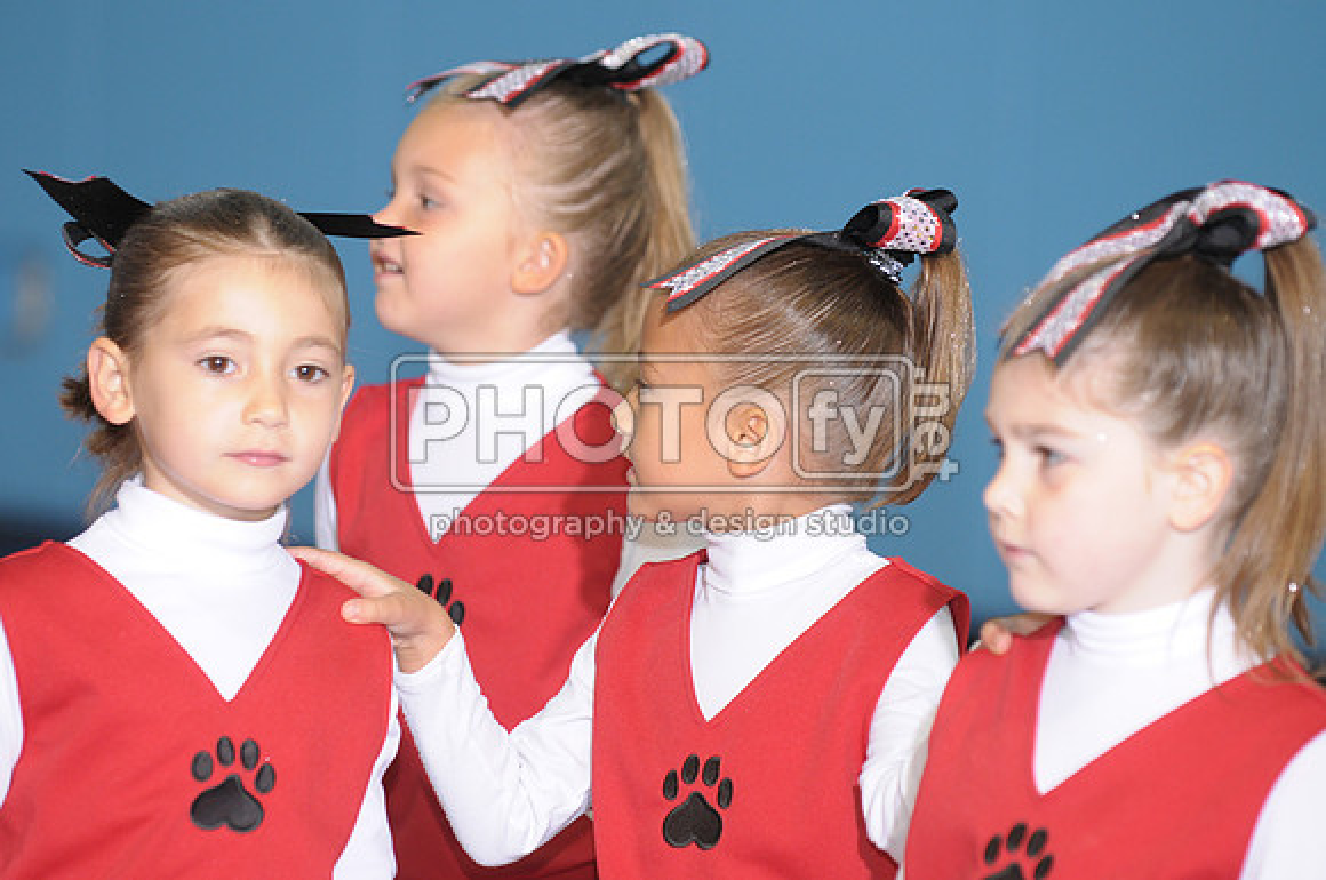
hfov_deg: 9.2
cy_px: 440
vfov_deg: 6.1
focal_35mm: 225
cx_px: 663
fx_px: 8276
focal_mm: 150
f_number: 2.8
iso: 500
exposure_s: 1/125
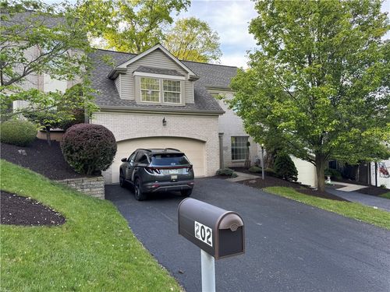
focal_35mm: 24
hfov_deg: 71.6
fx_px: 270
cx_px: 195
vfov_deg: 56.8
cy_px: 146
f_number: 1.78
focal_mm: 6.76
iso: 64
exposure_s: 1/268
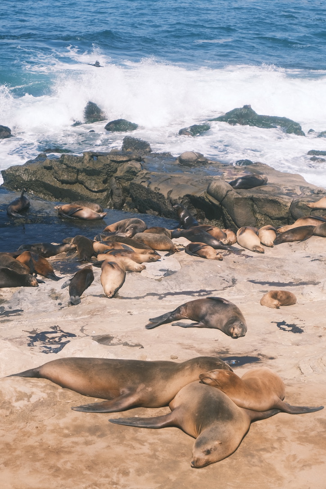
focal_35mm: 68
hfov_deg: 20.0
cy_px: 244
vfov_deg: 29.7
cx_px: 163
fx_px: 924
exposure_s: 1/1250
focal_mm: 45
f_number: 5.6
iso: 320
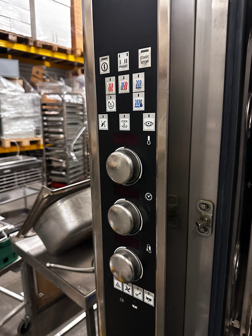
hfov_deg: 56.8
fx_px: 233
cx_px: 126
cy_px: 168
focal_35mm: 24
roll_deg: -1.8
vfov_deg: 71.6
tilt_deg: -12.0
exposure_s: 1/33
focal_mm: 6.86
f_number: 1.78
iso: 800
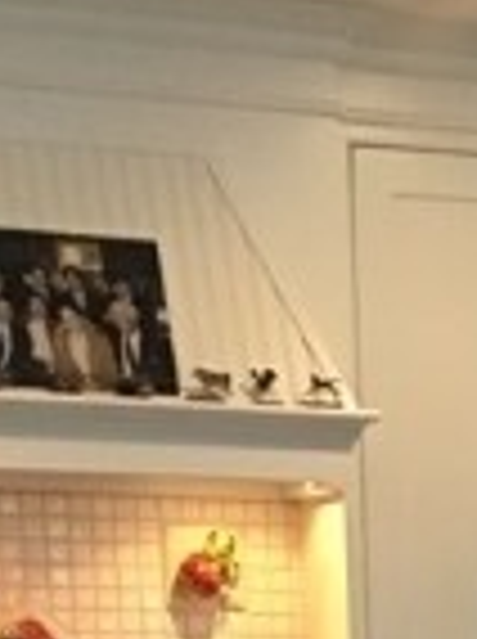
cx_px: 778
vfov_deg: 11.1
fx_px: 2893
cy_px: 1382
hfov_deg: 9.1
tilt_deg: -9.9
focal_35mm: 157
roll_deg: -0.4
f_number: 2.2
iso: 100
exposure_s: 1/15
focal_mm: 4.15
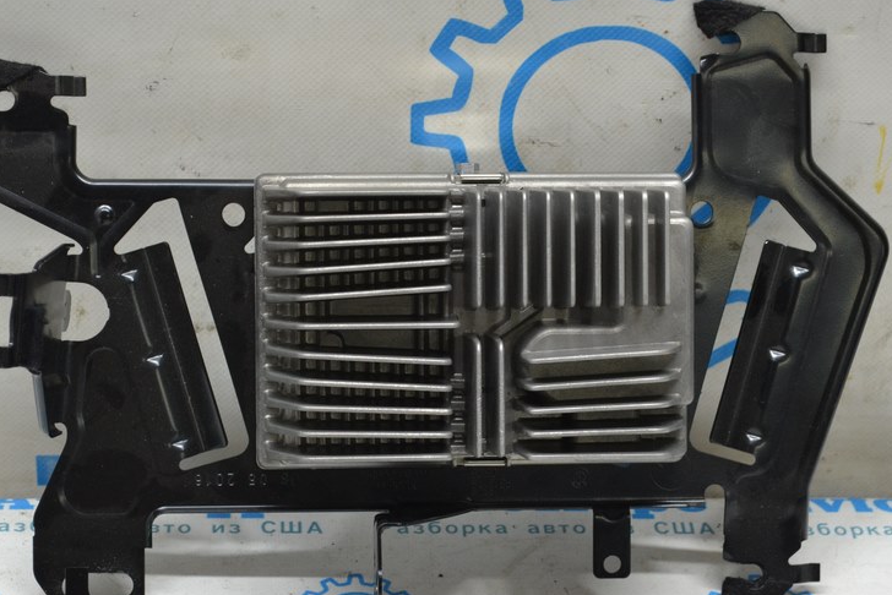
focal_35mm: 97
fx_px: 2404
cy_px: 281
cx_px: 426
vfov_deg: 14.1
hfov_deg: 21.0
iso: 640
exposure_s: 1/60
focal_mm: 46
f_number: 5.3
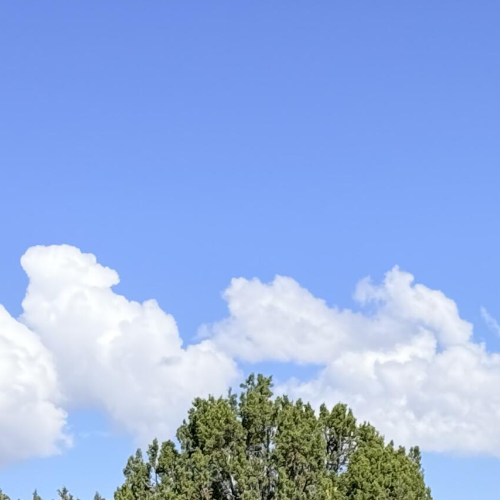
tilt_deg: +5.2
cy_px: 512
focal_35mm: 149
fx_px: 2435
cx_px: 641
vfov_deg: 11.6
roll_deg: +3.3
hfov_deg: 11.4
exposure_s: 1/2865
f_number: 1.78
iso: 100
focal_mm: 6.76
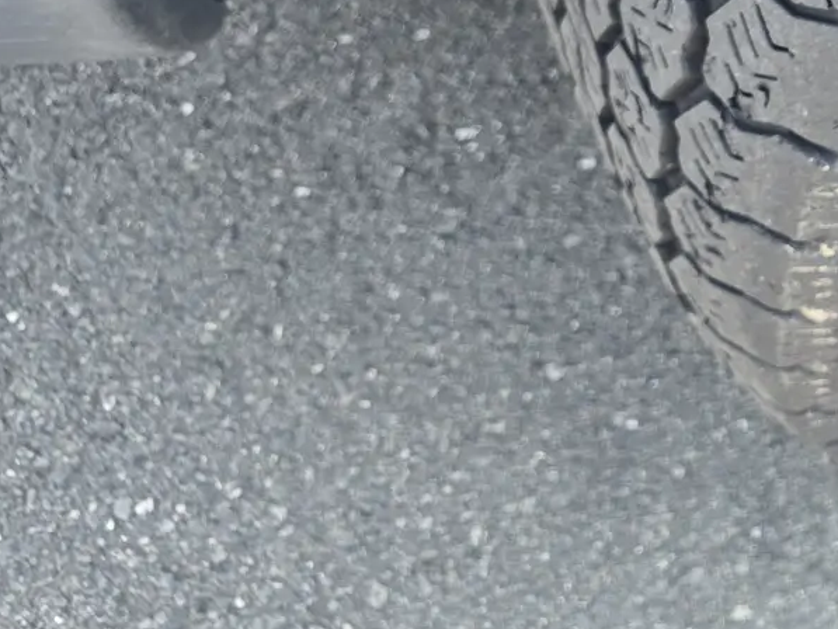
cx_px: 1298
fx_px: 1792
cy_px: -277
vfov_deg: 18.0
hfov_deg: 21.5
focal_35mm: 74
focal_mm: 6.3
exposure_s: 1/180
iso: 40
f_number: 1.7
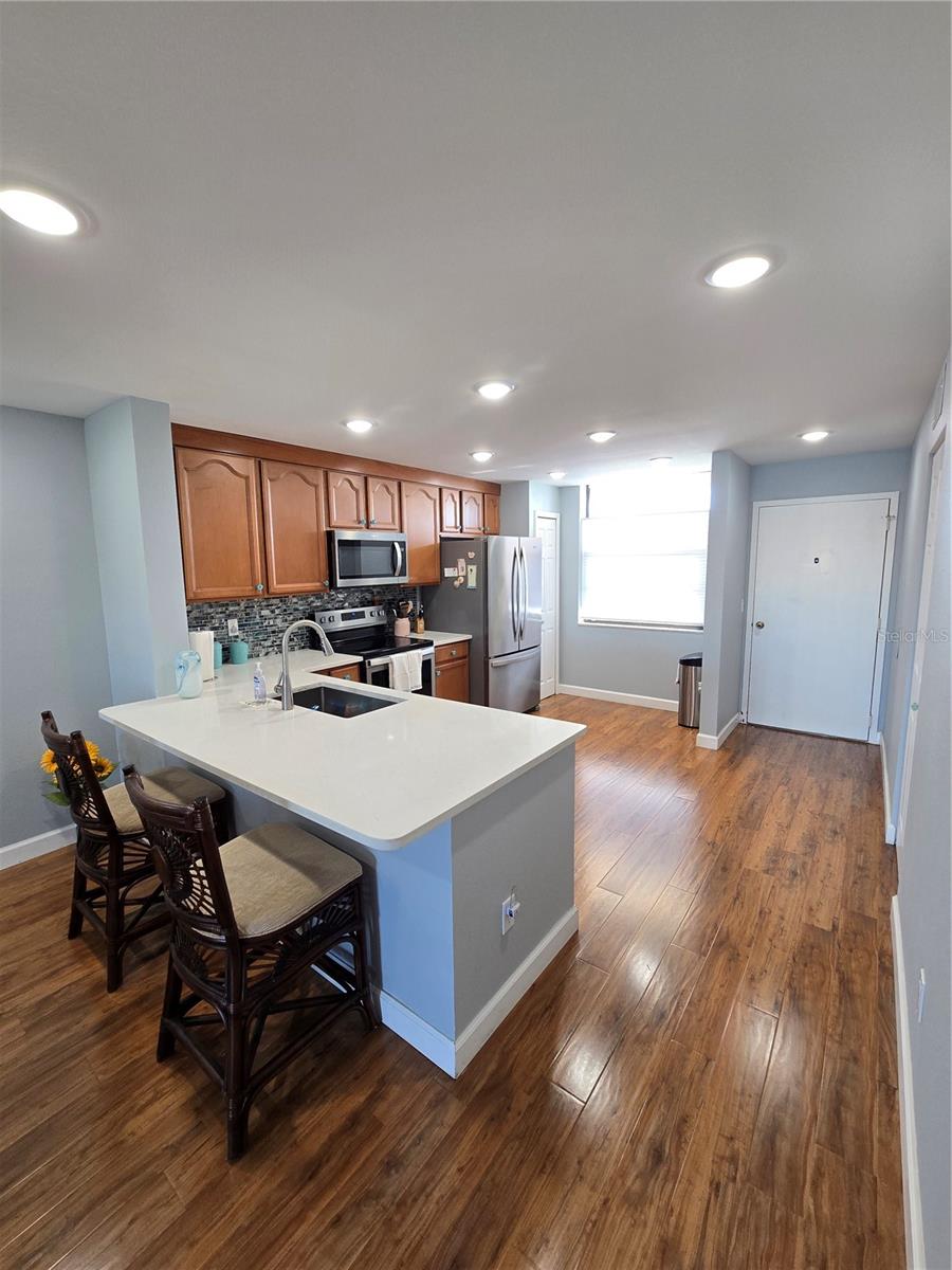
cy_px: 635
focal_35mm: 13
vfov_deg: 106.2
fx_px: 477
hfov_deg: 89.9
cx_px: 476
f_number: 2.2
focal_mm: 2.2
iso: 80
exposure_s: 1/60
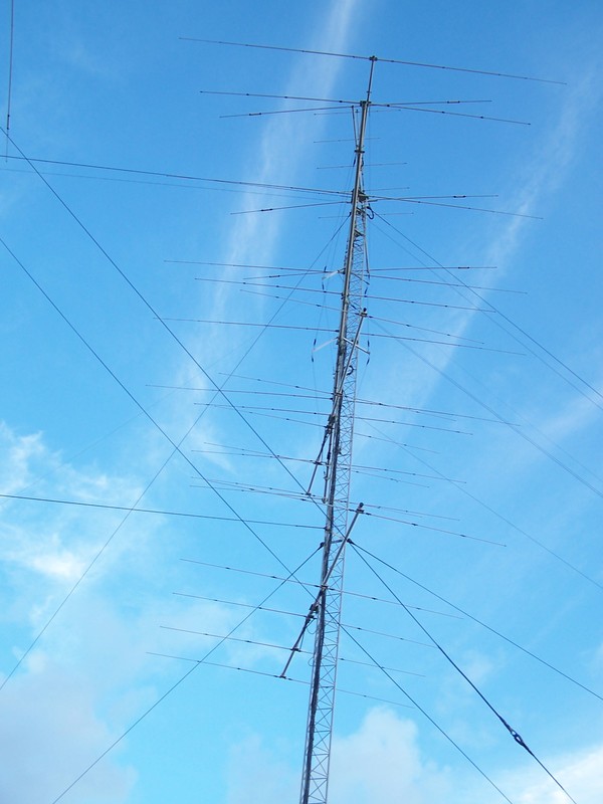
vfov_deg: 49.0
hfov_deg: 37.7
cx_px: 302
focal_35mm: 38
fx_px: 883
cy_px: 402
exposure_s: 1/90
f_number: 2.8
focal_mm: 6.3
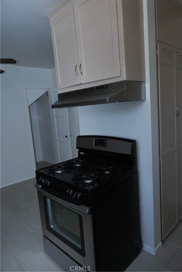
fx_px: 182
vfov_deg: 73.7
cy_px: 136
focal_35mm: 24
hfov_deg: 53.1
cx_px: 91
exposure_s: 1/60.1
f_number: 2.8
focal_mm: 16
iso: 160
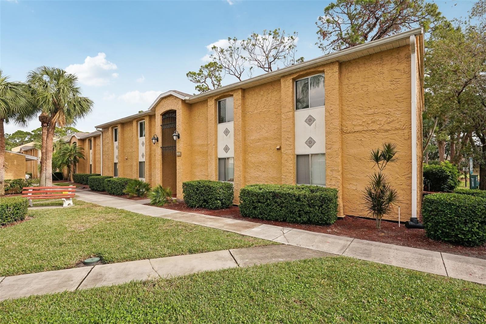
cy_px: 162
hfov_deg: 95.0
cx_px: 243
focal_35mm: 16
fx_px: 223
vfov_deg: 72.0
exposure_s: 1/500
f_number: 8
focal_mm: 16.5
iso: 400
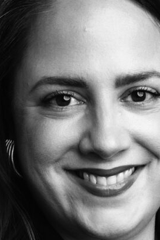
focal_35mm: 176
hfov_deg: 7.8
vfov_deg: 11.3
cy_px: 340
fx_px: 1172
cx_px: 133
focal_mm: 50
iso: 200
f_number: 11
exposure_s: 1/160
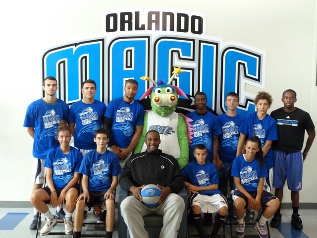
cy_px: 119
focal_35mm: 36
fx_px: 330
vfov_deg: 39.7
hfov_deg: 51.4
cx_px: 158
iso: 800
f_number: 3.1
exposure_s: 1/50
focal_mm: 6.5
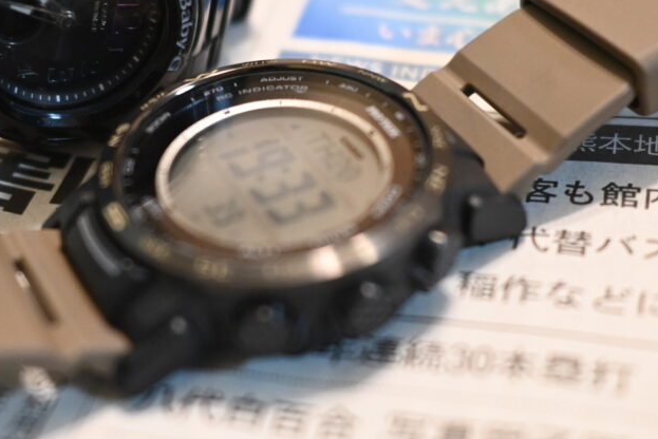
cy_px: 185
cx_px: 259
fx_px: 1262
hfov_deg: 29.1
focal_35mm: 69
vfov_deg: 19.7
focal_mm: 28
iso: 3200
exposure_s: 1/125
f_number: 2.8
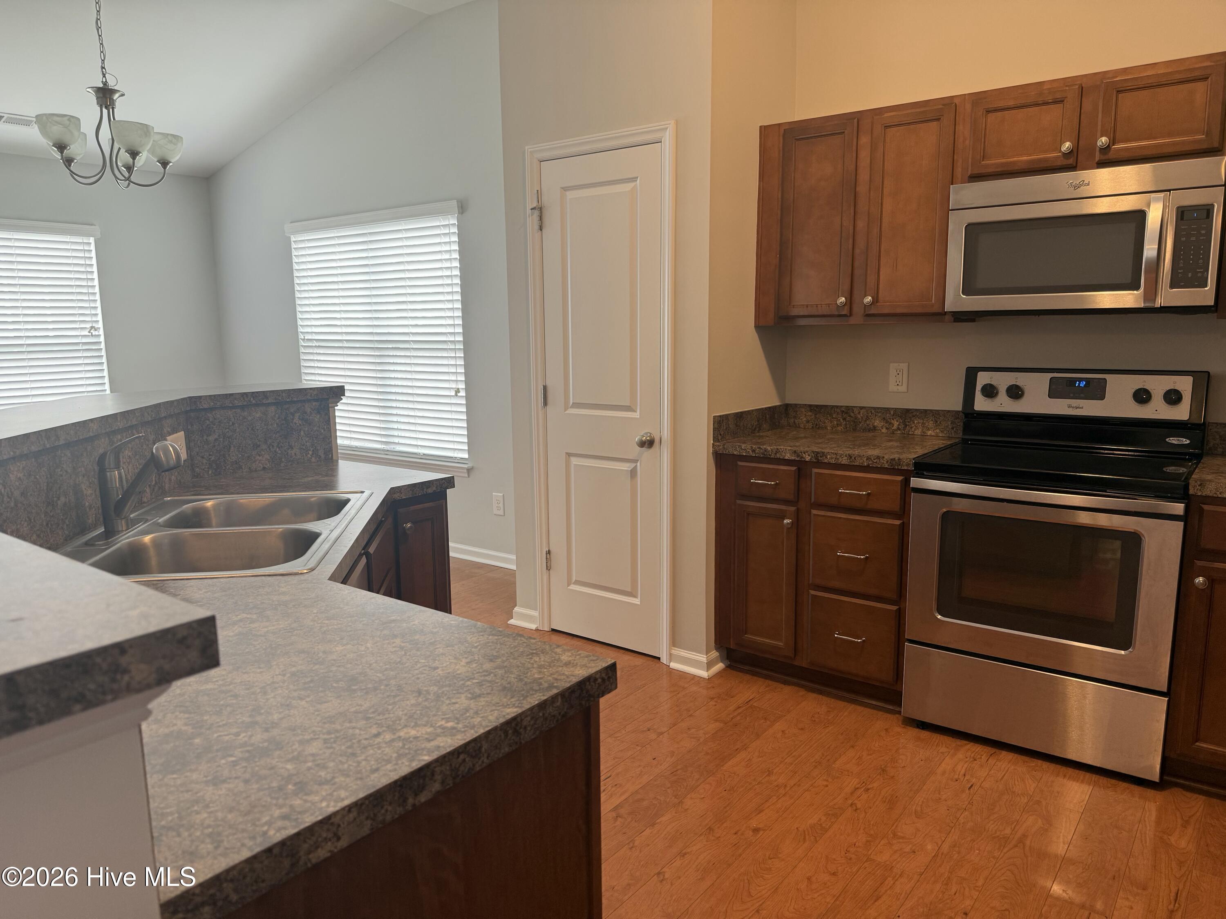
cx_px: 613
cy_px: 460
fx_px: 850
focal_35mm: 24
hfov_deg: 71.6
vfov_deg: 56.8
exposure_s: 1/60
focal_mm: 6.76
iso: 125
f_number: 1.78
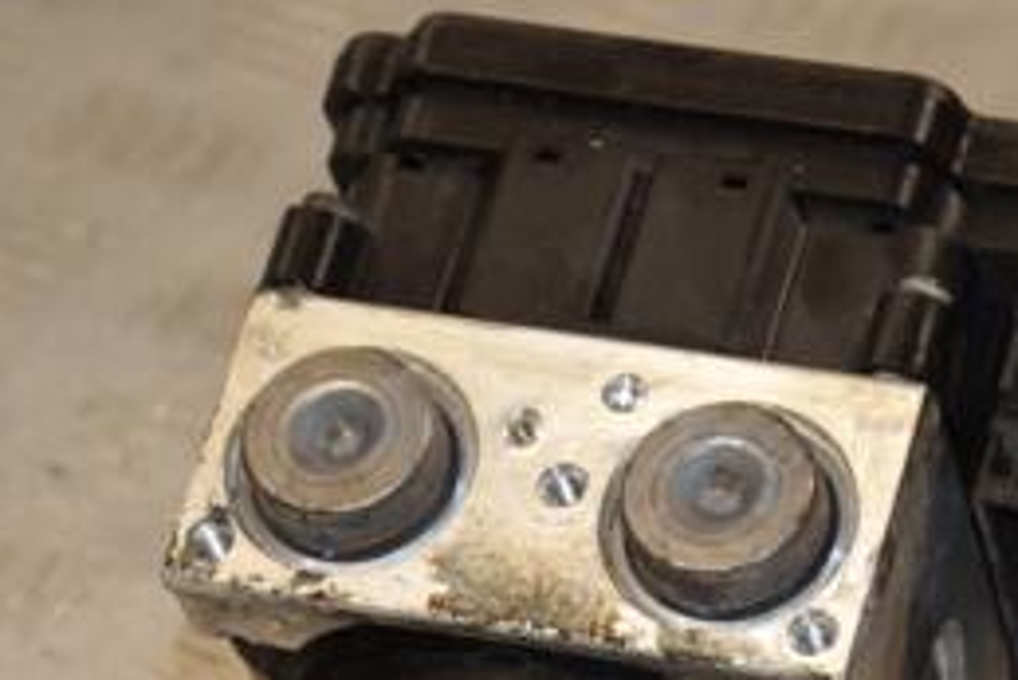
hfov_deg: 7.9
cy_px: 656
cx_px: 637
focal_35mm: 260
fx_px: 7360
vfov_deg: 5.3
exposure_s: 1/200
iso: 800
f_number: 6.3
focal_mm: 75
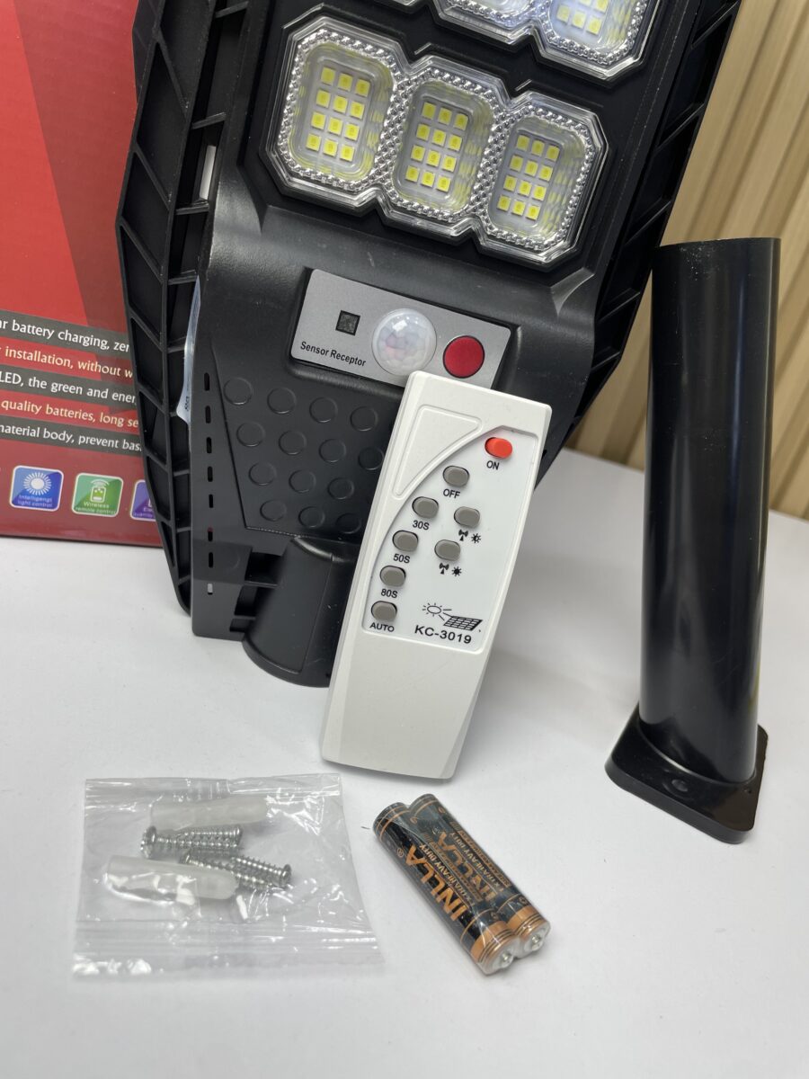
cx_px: 404
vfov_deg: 67.3
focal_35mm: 26
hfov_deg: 53.1
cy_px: 540
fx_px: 810
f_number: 1.6
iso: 32
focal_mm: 4.2
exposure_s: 1/120
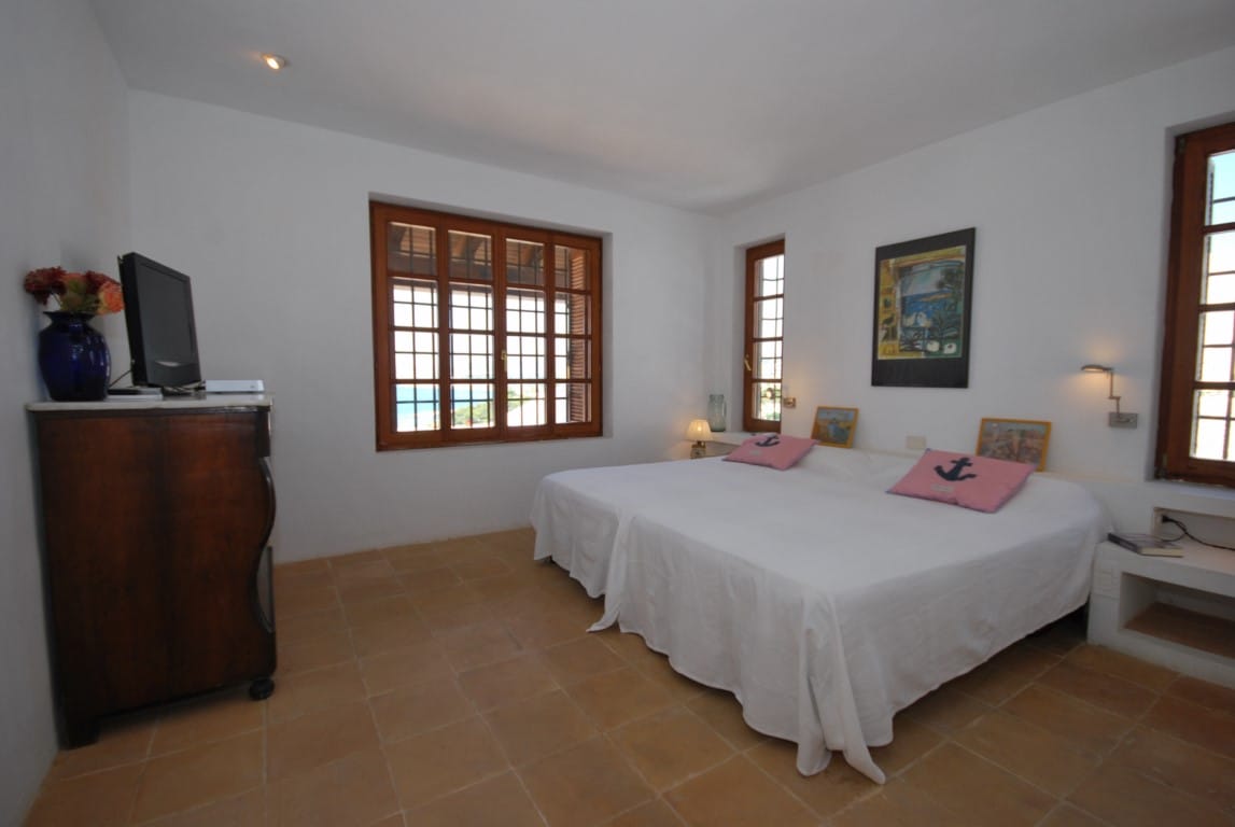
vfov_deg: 77.5
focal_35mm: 15
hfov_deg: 100.3
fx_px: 515
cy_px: 414
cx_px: 618
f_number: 5.6
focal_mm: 10
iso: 200
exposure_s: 1/125
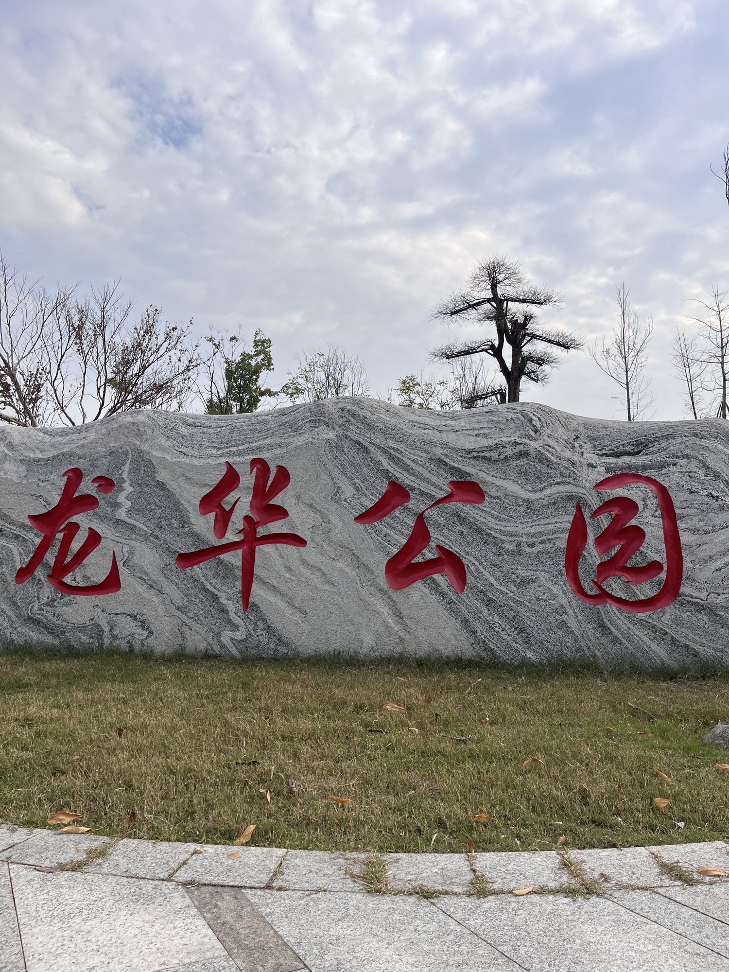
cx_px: 364
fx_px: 730
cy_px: 486
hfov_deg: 53.1
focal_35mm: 26
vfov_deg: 67.3
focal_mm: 5.1
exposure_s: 1/2899
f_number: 1.6
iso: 50
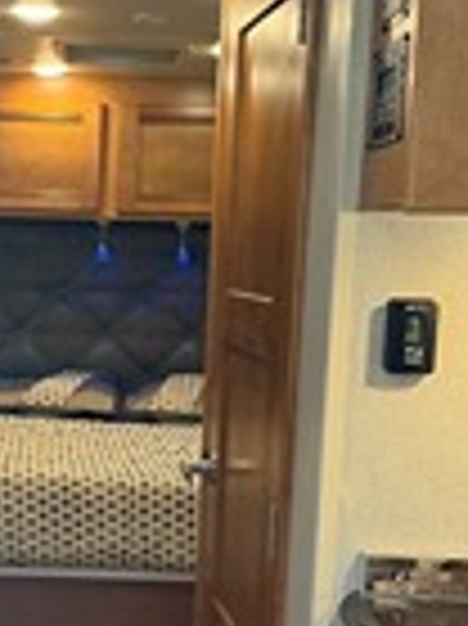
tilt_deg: -8.5
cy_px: 437
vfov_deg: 27.9
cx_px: 94
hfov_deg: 21.0
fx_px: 1246
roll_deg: -1.0
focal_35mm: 69
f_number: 1.78
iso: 250
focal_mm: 6.76
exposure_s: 1/60
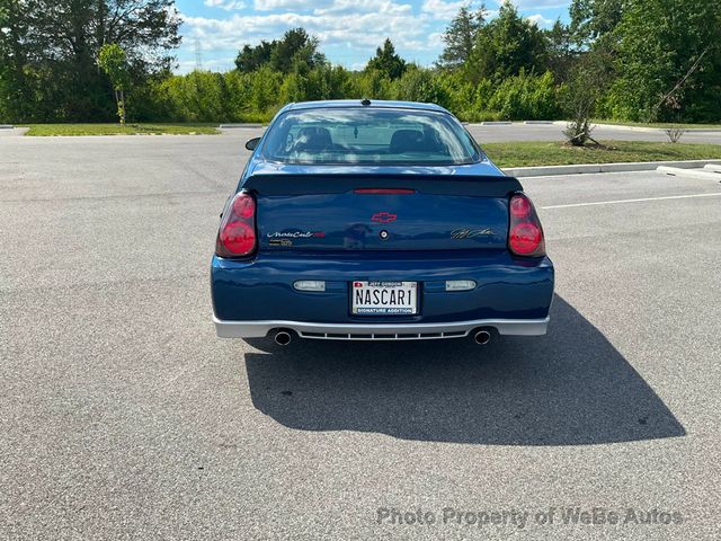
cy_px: 270
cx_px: 360
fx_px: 604
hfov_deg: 61.7
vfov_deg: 48.2
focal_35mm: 29
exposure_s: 1/1279
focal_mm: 3
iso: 25
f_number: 1.8
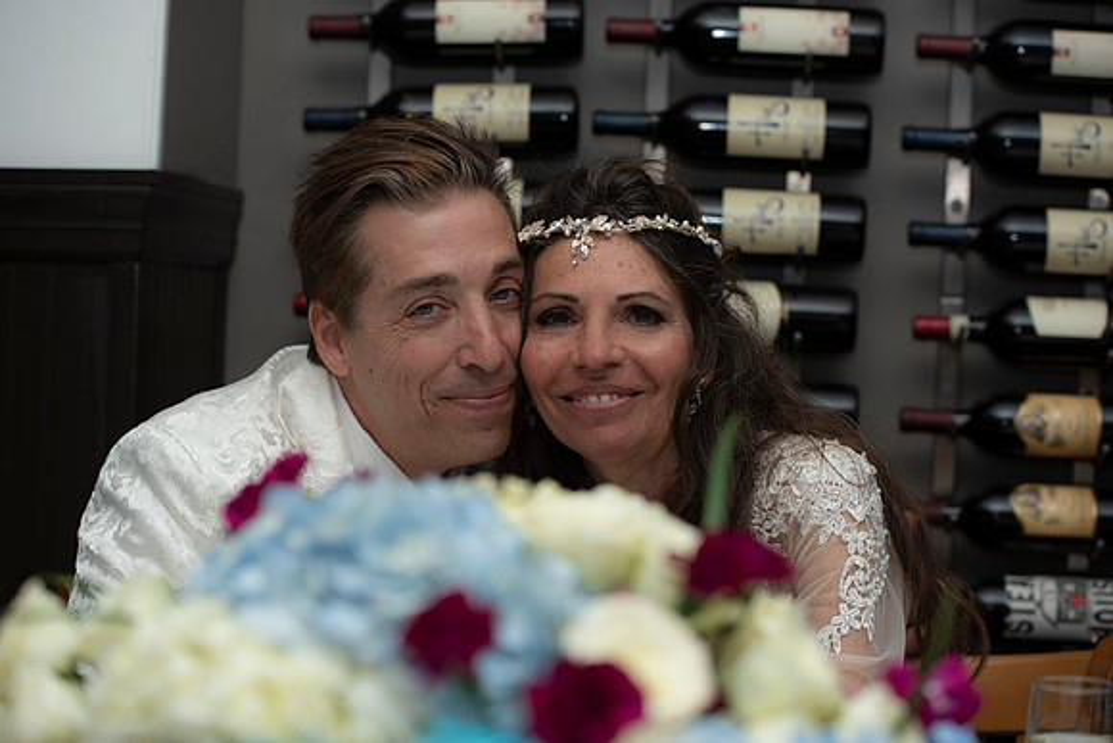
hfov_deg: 28.8
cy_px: 372
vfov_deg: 19.5
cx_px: 556
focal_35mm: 70
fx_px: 2165
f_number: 4.5
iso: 100
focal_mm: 70
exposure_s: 1/200
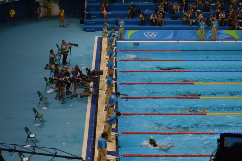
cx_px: 121
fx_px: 554
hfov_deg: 24.6
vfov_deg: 16.5
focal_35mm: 82
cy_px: 80
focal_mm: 55
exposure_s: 1/125
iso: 220
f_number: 5.6
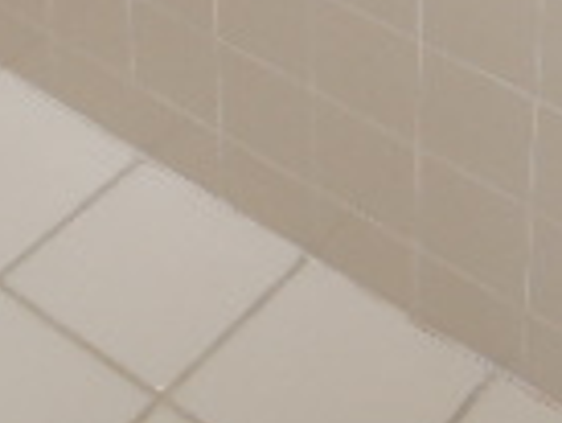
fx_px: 1820
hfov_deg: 17.5
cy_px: -534
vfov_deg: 11.4
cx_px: 217
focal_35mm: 112
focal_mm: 4.3
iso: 100
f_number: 2.8
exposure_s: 1/40
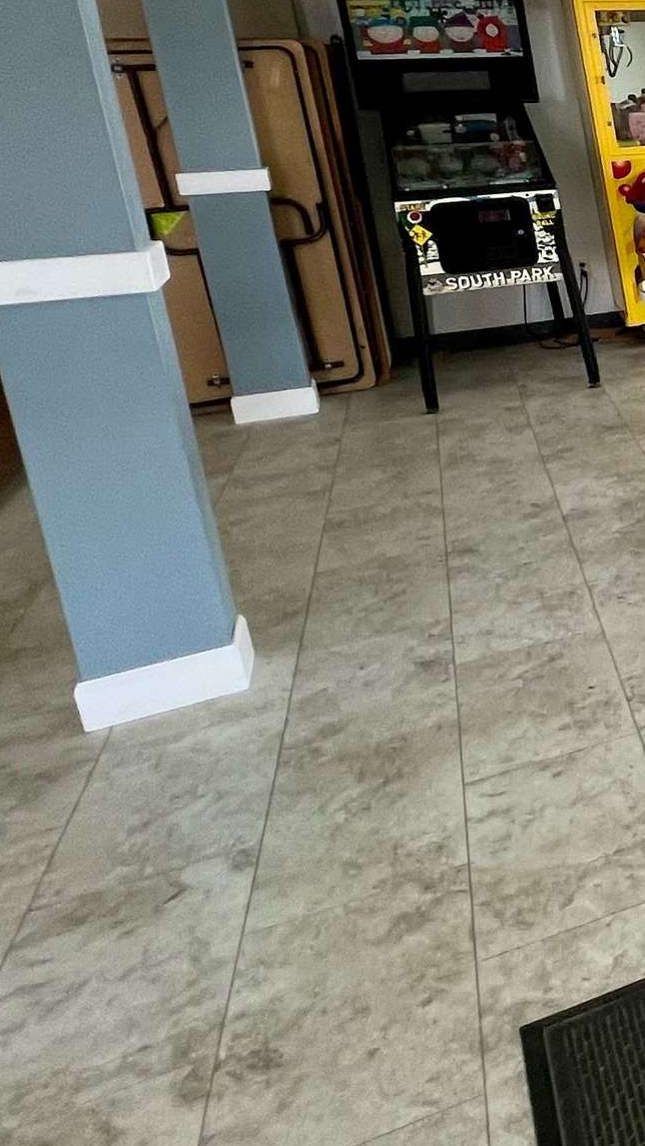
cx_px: 1304
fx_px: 1155
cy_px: 375
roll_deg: +1.8
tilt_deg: -13.9
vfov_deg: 51.7
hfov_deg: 18.8
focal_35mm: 38
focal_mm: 1.57
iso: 80
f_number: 1.8
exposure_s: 1/120
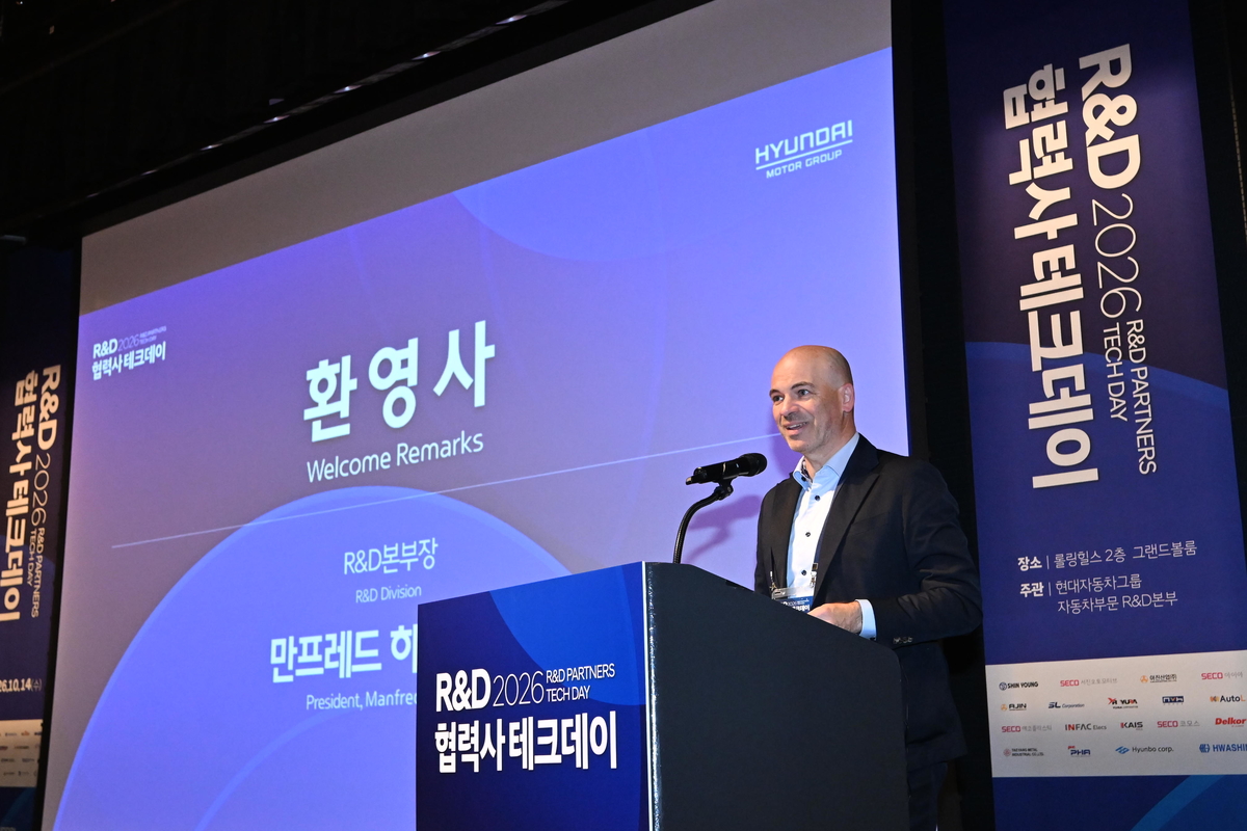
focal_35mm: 45
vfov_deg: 29.9
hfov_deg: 43.6
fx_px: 1559
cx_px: 624
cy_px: 416
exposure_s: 1/125
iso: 4000
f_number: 5.6
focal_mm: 30
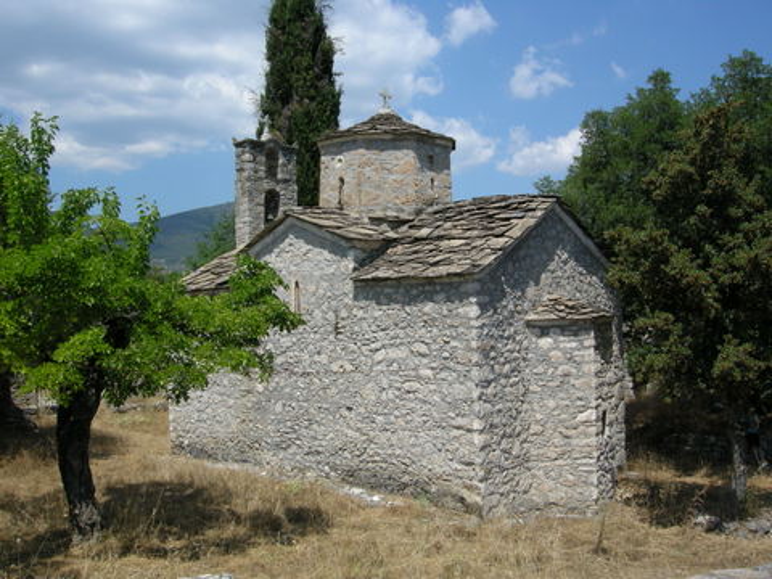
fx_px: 803
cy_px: 290
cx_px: 386
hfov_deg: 51.4
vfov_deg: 39.7
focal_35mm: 36
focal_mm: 7.5
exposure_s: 1/256
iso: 64
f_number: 6.1
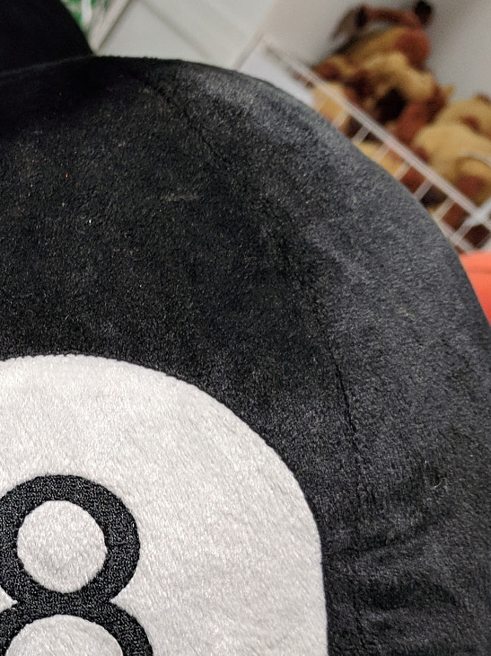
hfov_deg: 24.7
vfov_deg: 32.7
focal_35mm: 57
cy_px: 538
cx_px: 22
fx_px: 1079
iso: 165
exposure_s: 1/50
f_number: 2
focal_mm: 4.67
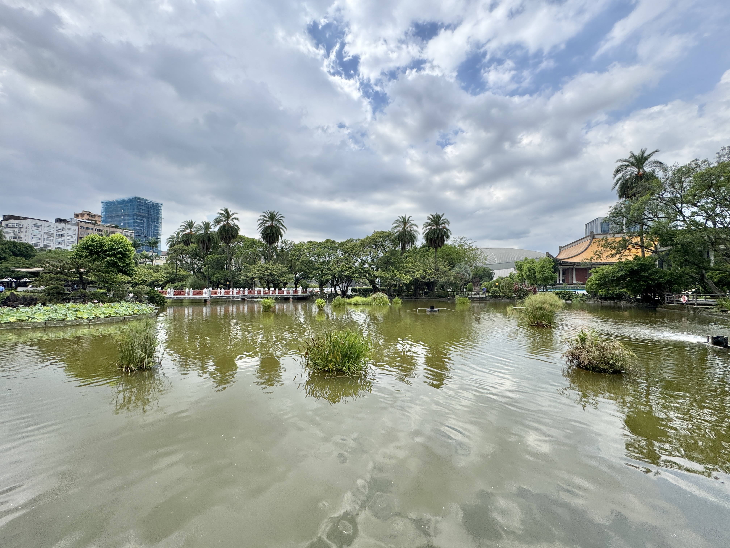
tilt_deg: +2.4
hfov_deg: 102.1
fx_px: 295
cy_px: 274
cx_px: 365
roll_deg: -1.0
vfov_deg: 85.7
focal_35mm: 14
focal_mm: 2.22
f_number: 2.2
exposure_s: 1/1748
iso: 50
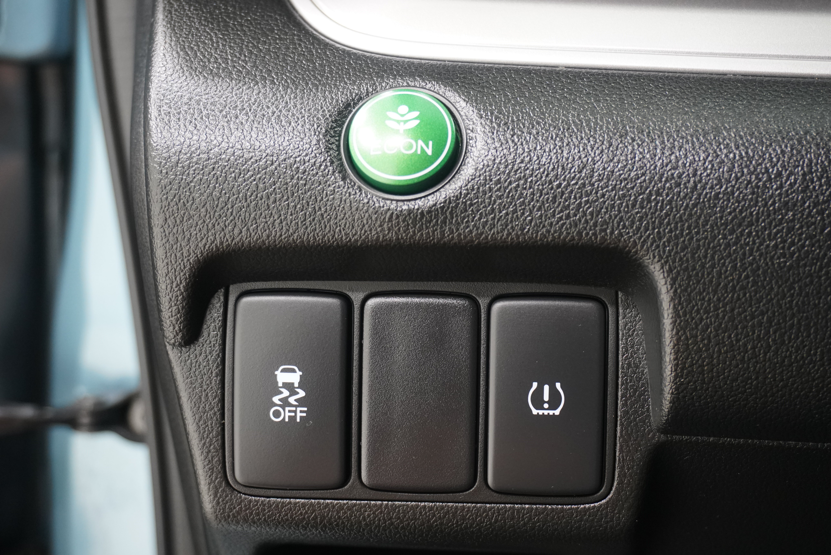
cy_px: 278
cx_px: 416
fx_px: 1177
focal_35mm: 51
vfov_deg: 26.5
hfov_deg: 38.9
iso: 2000
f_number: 5
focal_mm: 34
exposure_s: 1/60
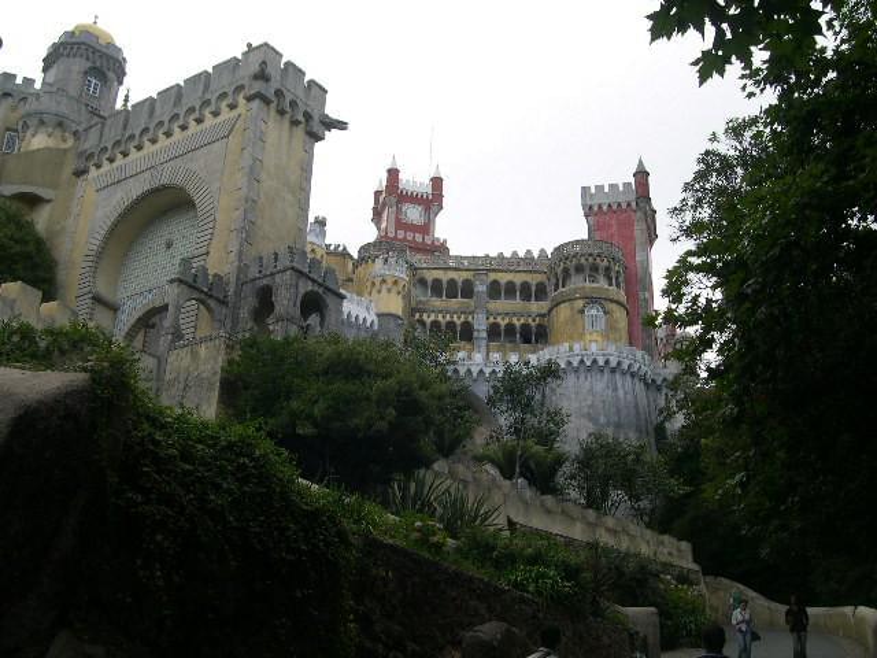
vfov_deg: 37.7
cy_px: 329
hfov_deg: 49.0
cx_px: 438
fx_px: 963
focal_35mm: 38
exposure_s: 1/120
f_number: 7.6
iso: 100
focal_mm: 8
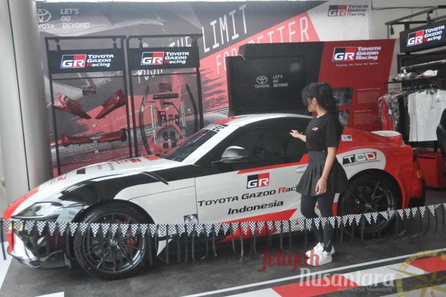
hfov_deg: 53.1
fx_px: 446
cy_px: 148
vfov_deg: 36.9
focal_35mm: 36
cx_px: 223
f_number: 3.8
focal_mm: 24
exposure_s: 1/640
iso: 1250
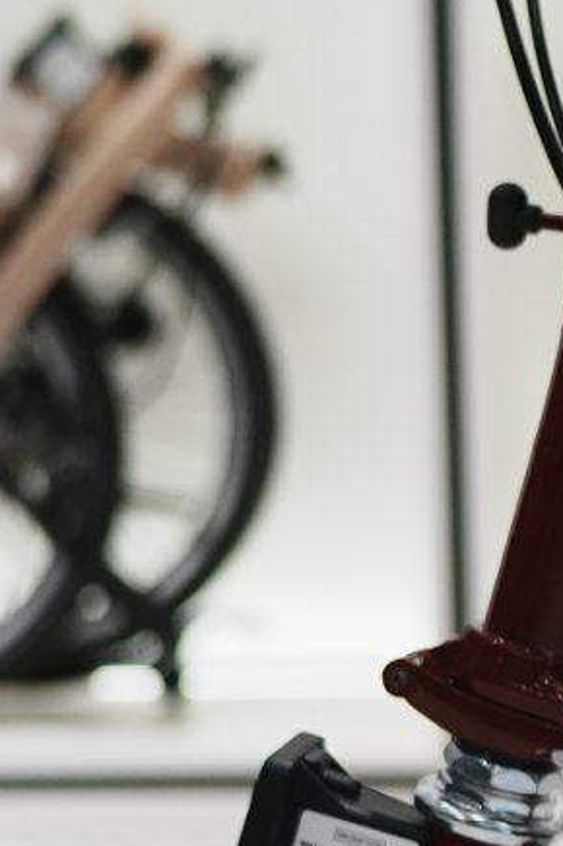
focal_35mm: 282
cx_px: 1270
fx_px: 6625
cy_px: 394
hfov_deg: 4.8
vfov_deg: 7.3
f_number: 2.5
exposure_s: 1/357
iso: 640
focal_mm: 40
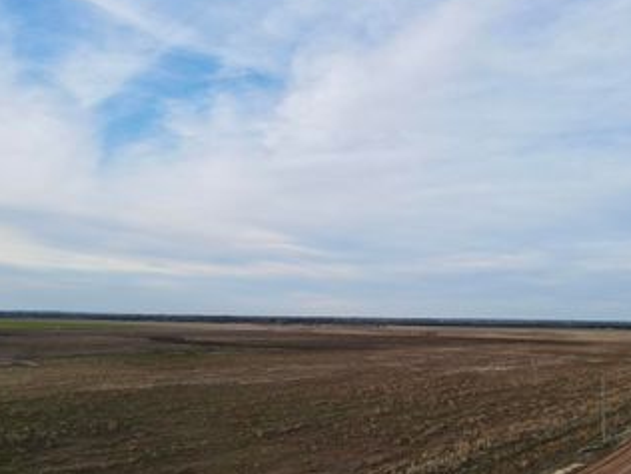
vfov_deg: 37.3
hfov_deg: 48.9
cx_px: 351
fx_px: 693
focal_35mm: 38
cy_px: 313
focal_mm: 4.5
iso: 100
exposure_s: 1/320
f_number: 2.8
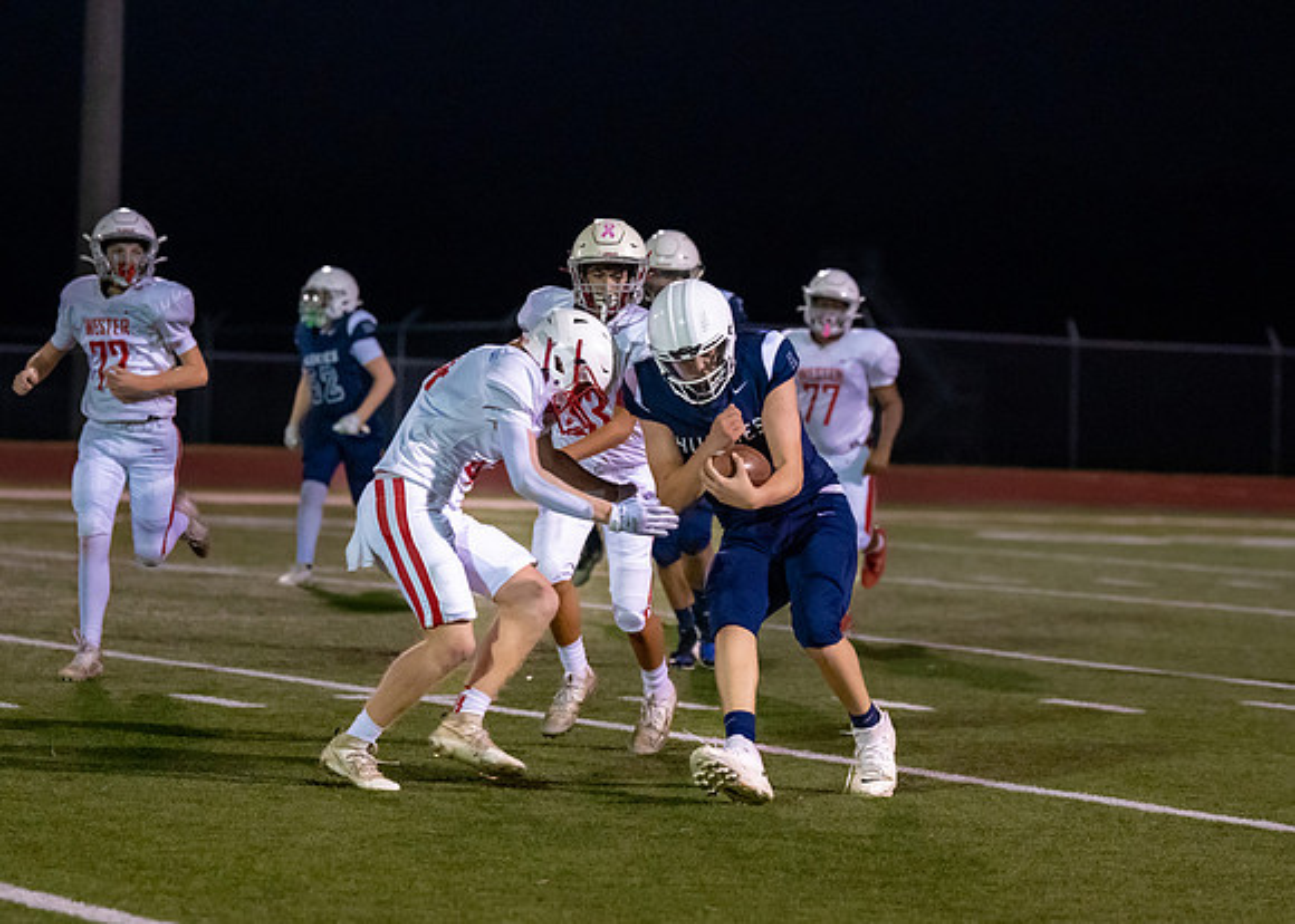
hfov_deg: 11.7
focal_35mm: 172
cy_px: 469
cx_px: 757
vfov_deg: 8.3
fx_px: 6333
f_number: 2.8
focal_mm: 112
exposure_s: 1/1250
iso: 6400
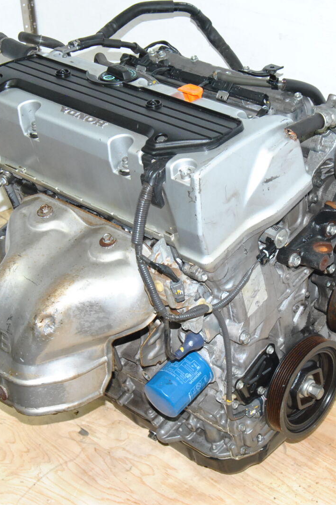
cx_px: 197
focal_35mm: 70
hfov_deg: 19.5
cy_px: 252
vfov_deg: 28.9
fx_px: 976
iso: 800
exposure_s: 1/200
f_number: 10
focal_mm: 31
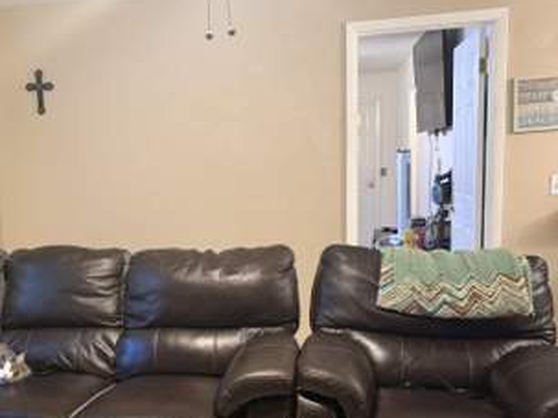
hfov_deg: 48.0
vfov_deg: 37.5
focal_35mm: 38
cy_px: 261
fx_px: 612
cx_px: 175
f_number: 1.78
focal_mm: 6.76
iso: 640
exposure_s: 1/40
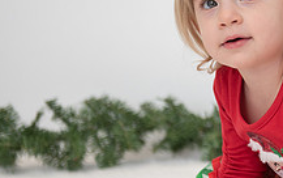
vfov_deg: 8.3
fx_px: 1220
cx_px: 344
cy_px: 75
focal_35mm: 158
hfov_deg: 12.9
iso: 500
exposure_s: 1/200
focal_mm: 56
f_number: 2.8
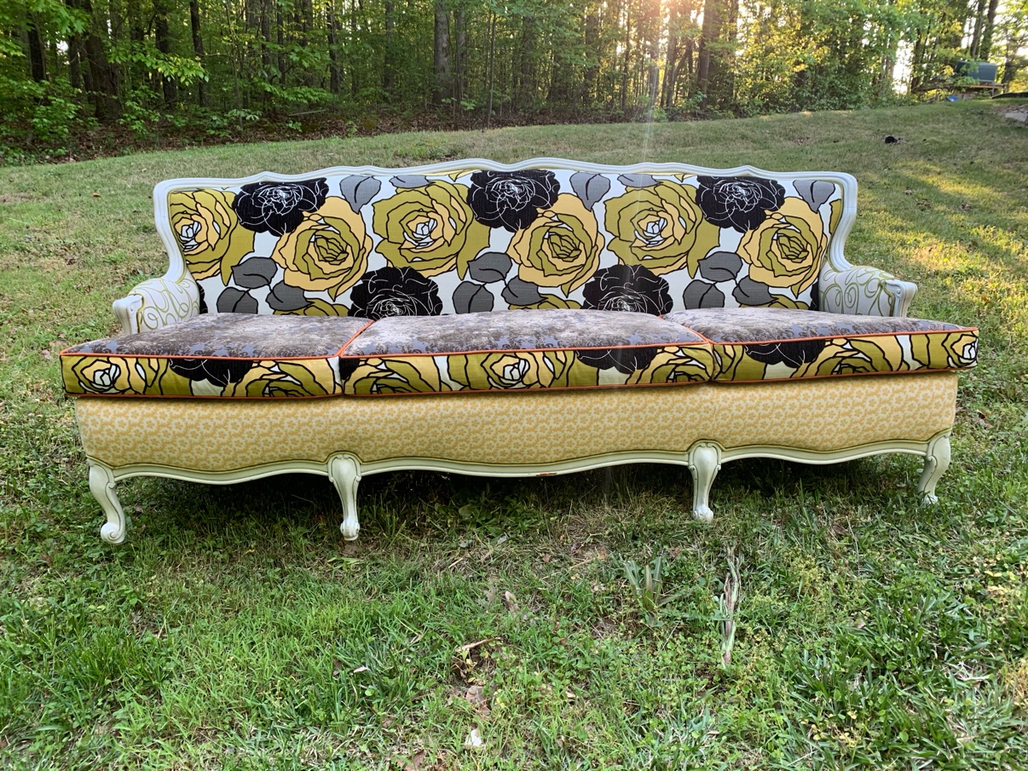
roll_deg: -1.9
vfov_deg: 53.1
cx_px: 514
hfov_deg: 67.3
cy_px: 386
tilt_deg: -13.5
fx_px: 772
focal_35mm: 26
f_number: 1.8
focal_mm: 4.25
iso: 80
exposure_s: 1/121
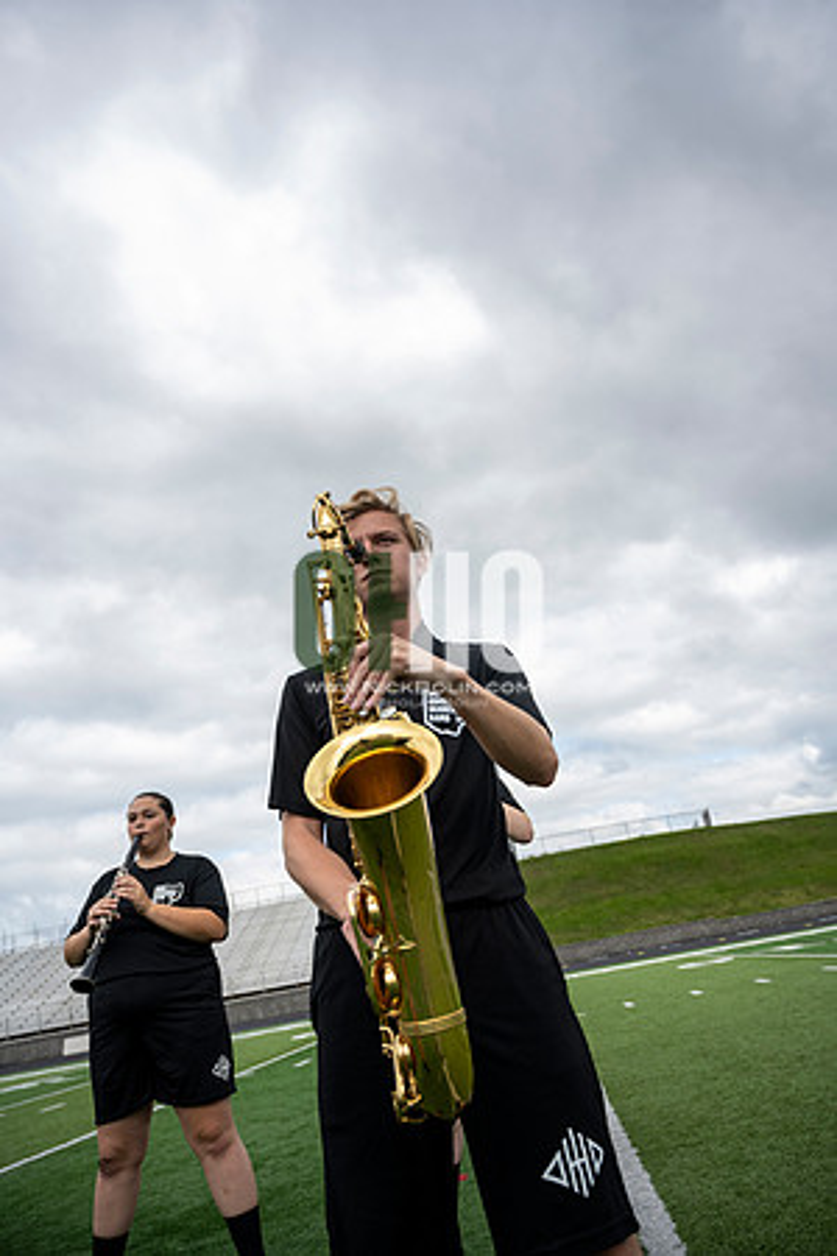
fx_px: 837
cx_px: 418
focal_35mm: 24
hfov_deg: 53.1
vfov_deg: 73.7
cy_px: 628
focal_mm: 24
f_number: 4
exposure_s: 1/800
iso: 250
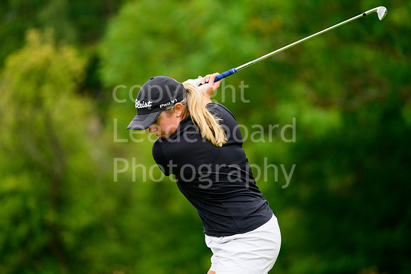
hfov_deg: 5.2
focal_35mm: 400
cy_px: 137
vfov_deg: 3.4
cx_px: 206
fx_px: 4568
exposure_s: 1/1600
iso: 1600
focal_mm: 400
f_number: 5.6
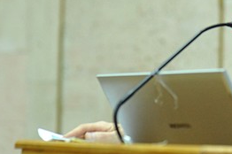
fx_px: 1339
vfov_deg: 6.6
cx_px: 251
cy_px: 27
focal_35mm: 208
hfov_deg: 9.8
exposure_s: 1/125
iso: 4000
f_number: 3.2
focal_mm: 85
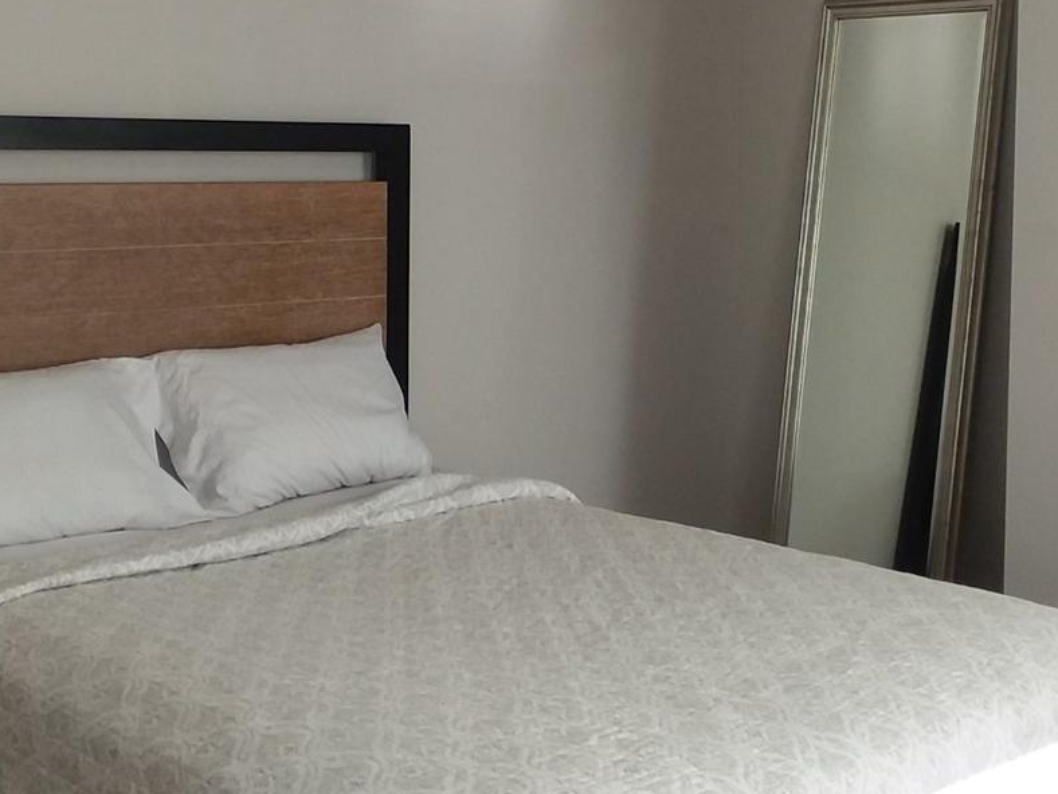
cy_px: 300
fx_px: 1620
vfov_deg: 27.4
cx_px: 481
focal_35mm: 53
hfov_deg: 36.1
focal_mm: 2.47
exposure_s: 1/40
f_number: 1.9
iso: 50
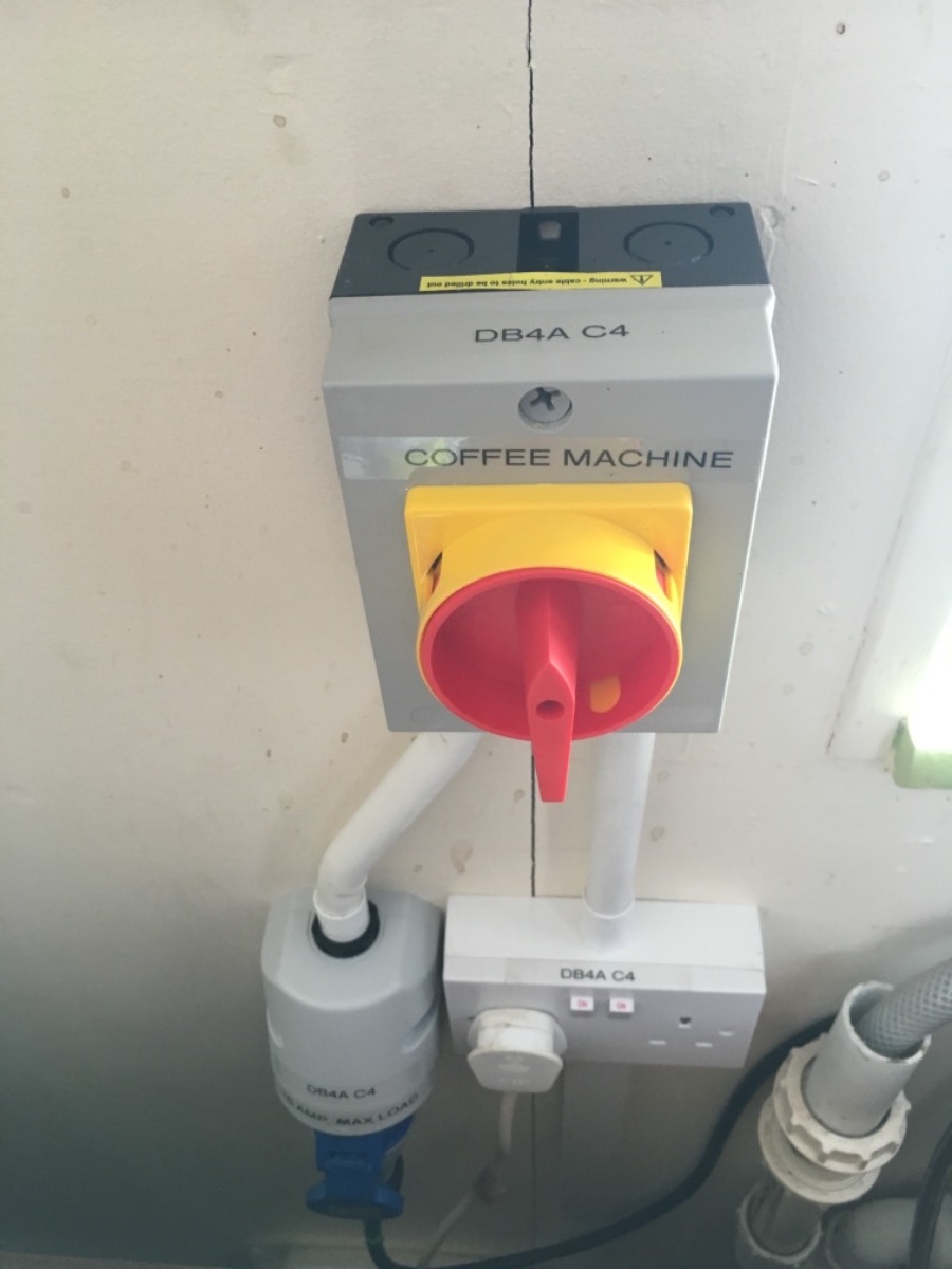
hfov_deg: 48.2
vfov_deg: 61.7
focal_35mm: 29
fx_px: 1063
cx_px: 476
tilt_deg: -47.1
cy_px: 634
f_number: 2.2
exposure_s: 1/33
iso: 125
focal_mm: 4.15
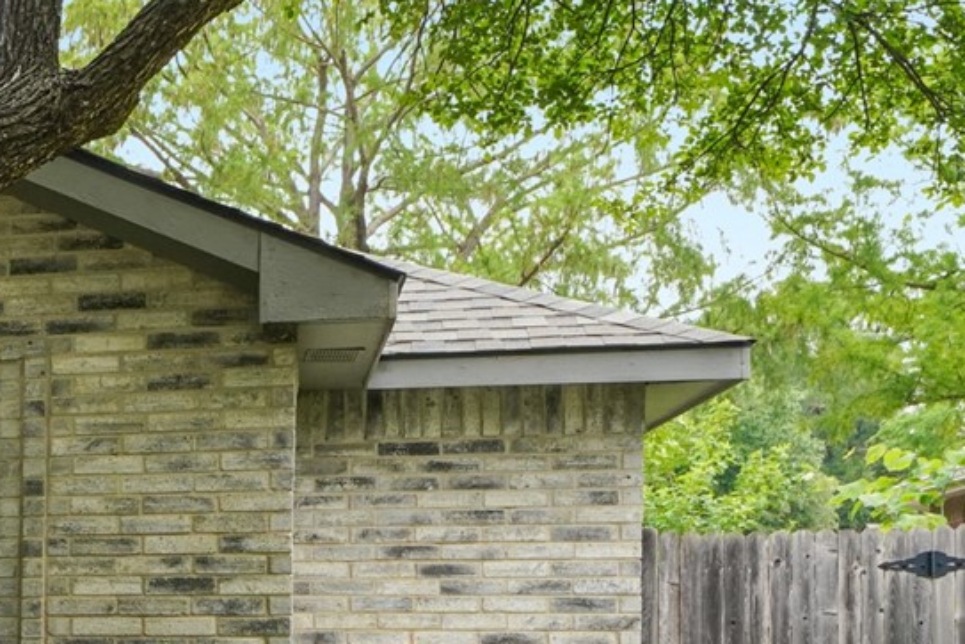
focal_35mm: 88
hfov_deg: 17.6
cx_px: -881
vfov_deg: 15.3
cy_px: 626
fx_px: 2359
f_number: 9
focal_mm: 22
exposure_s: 1/200
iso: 640
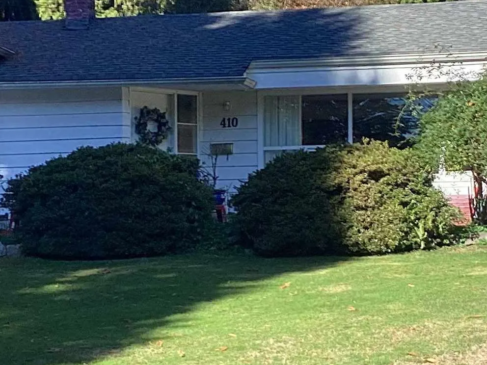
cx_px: 275
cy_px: 260
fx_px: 1351
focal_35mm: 96
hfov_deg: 20.4
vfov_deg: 15.4
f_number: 2.4
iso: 25
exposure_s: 1/491
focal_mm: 3.3
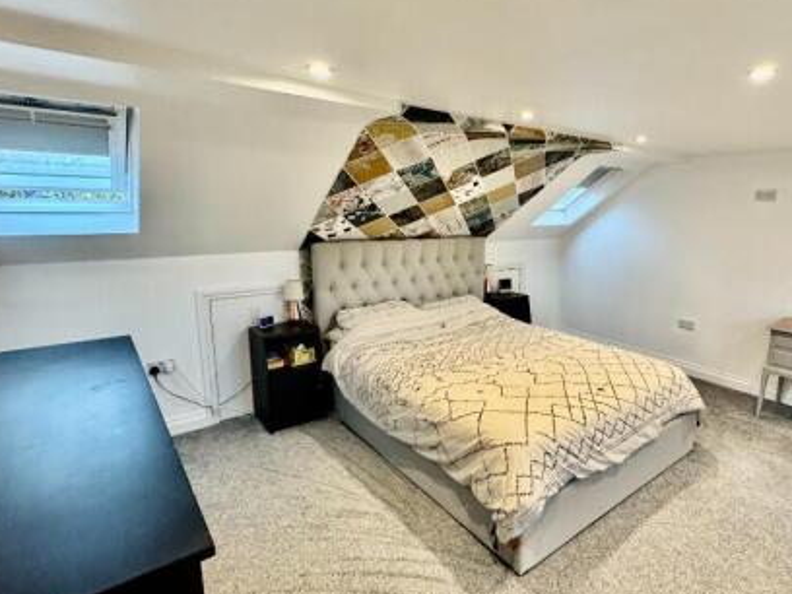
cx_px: 490
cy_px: 286
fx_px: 458
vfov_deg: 66.0
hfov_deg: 80.4
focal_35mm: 20
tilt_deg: -10.4
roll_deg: -1.5
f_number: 2.2
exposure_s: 1/96
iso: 320
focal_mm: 2.22
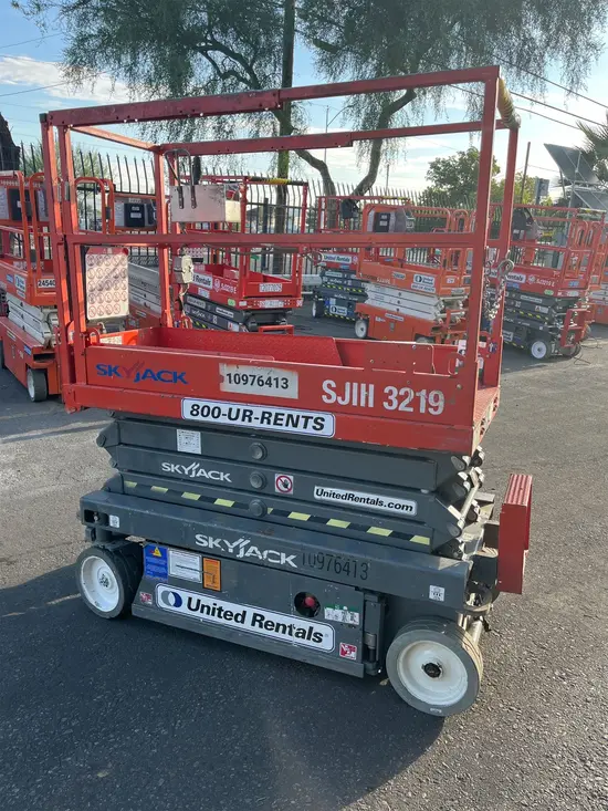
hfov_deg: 53.1
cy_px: 406
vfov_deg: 67.3
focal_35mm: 26
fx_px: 609
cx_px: 304
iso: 50
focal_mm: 5.1
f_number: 1.6
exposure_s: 1/550
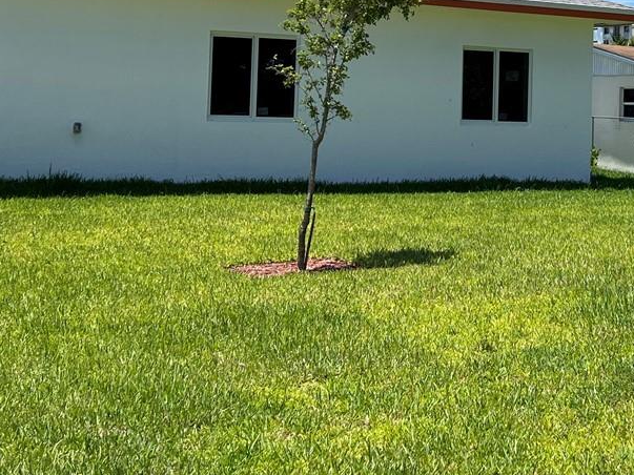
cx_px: 487
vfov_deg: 20.9
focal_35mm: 69
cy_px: 47
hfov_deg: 27.7
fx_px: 1263
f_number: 1.5
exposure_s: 1/5319
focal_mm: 5.7
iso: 50
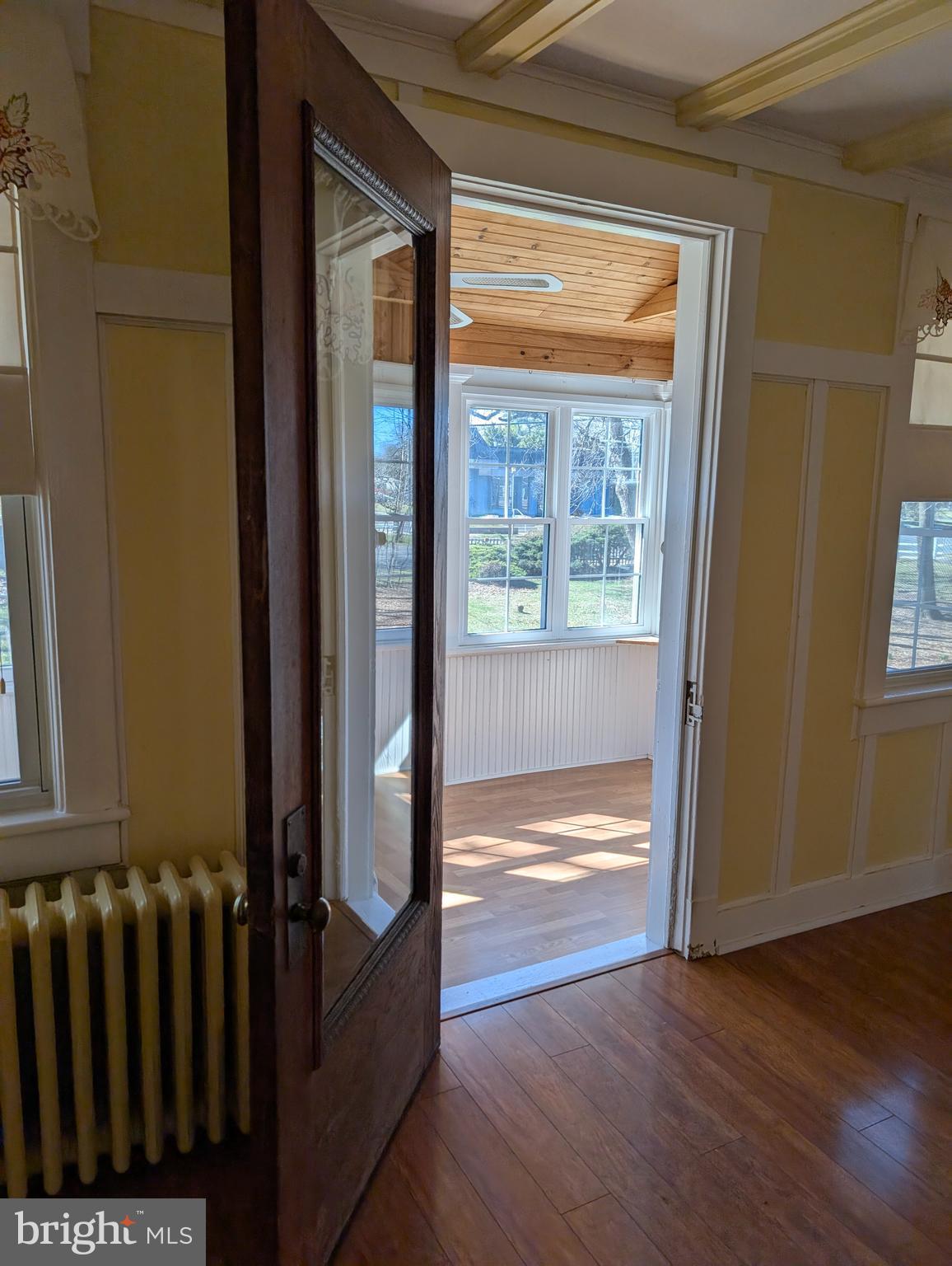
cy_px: 633
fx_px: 878
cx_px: 476
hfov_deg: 56.9
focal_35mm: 24
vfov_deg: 71.5
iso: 23
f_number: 1.68
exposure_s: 1/123
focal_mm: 6.9
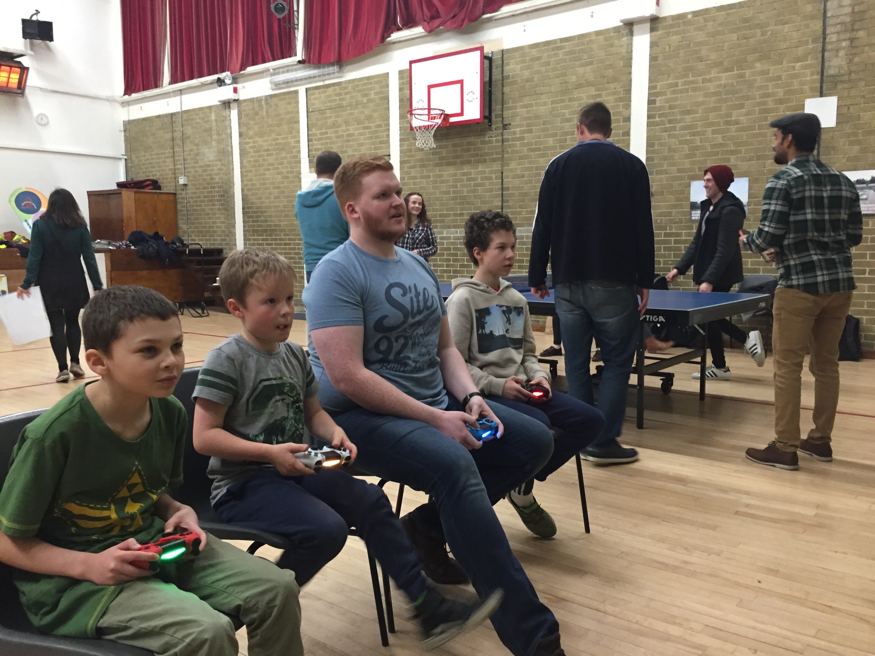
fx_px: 733
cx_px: 438
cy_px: 328
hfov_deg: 61.7
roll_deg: -0.3
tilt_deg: -6.3
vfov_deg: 48.2
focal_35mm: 29
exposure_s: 1/20
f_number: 2.2
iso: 250
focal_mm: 4.15
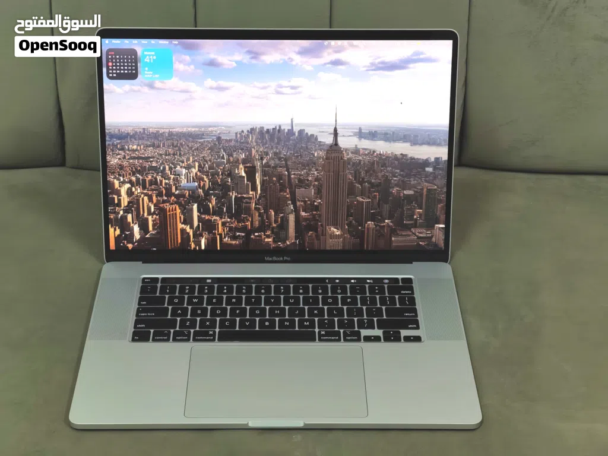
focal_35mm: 68
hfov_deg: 28.6
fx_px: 1194
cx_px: 304
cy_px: 228
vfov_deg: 21.6
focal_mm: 8.67
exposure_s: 1/50
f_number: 2.4
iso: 320
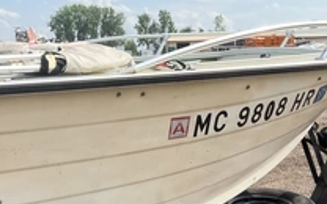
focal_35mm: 59
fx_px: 526
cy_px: 140
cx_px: 154
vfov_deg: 21.9
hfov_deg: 34.5
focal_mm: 3
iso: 25
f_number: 1.8
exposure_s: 1/1786
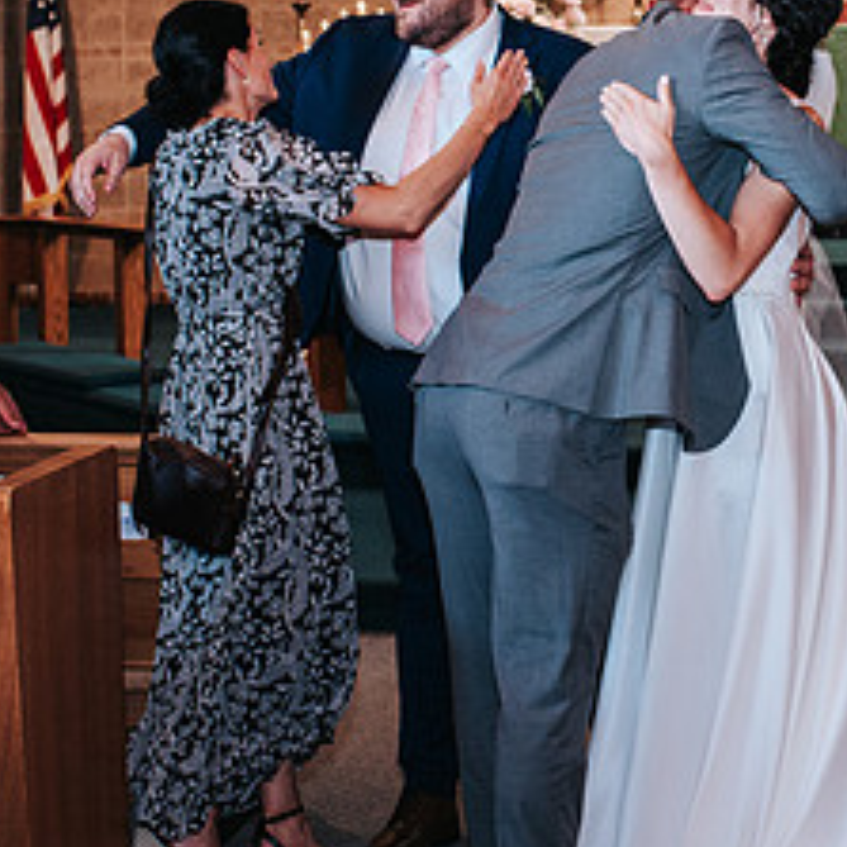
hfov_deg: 20.2
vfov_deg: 20.4
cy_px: 308
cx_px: 665
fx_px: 2353
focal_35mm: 85
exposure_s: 1/125
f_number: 3.2
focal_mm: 35
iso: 1000
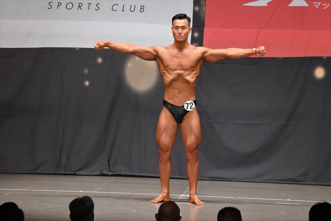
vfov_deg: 6.8
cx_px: 166
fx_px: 1856
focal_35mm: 202
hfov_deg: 10.2
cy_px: 110
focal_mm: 135
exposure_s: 1/400
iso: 6400
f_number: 5.6
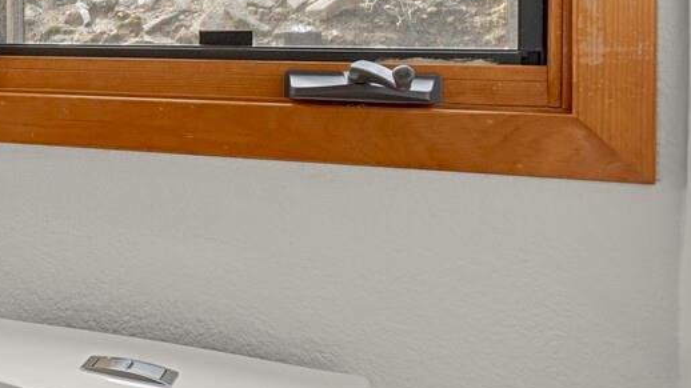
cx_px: -319
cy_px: 19
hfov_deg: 27.5
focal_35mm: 55
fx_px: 1007
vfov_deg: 21.2
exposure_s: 1/20
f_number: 8
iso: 7200
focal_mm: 17
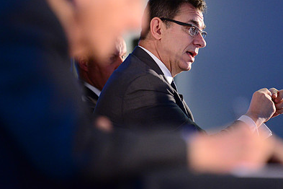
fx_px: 2319
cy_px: 51
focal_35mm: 295
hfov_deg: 7.0
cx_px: 189
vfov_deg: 4.7
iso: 4000
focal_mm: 200
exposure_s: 1/160
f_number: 2.8
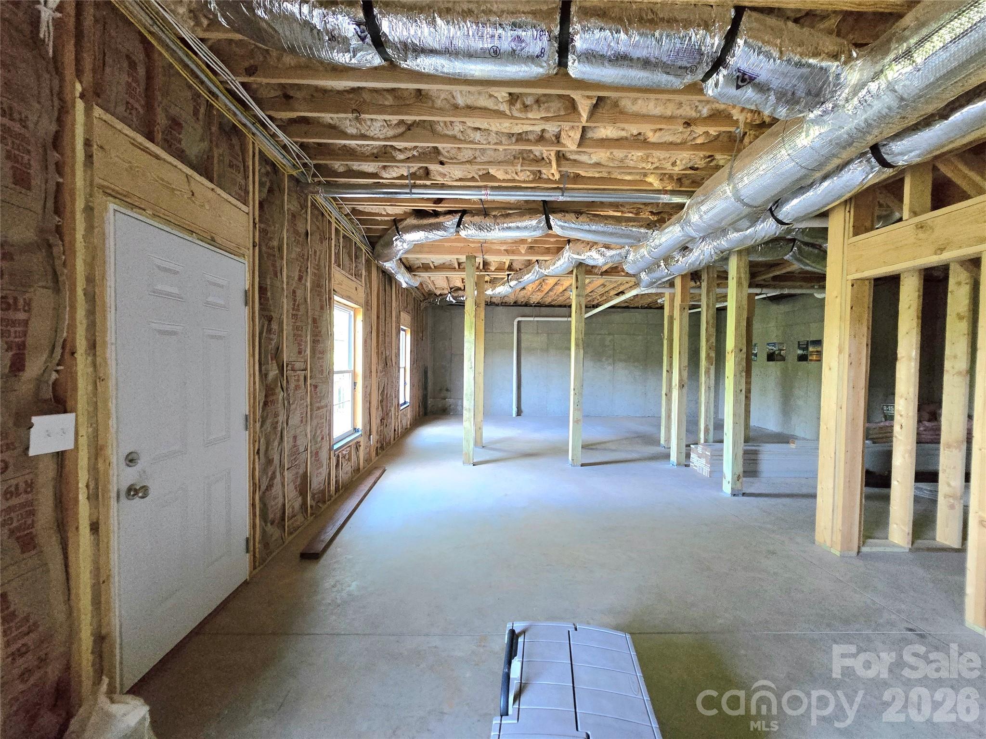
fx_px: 370
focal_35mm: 13
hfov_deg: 106.2
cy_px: 370
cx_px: 493
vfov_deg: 89.9
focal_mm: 2.2
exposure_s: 1/60.2
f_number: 2.2
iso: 1000
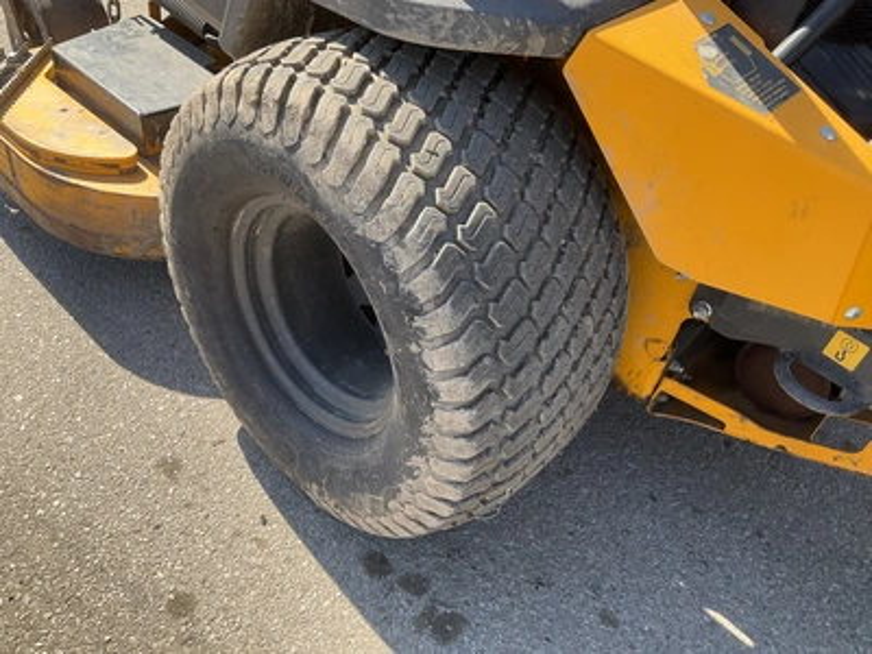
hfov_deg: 61.7
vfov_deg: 48.2
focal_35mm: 29
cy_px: 327
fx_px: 731
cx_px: 436
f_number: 1.8
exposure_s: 1/383
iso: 25
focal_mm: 3
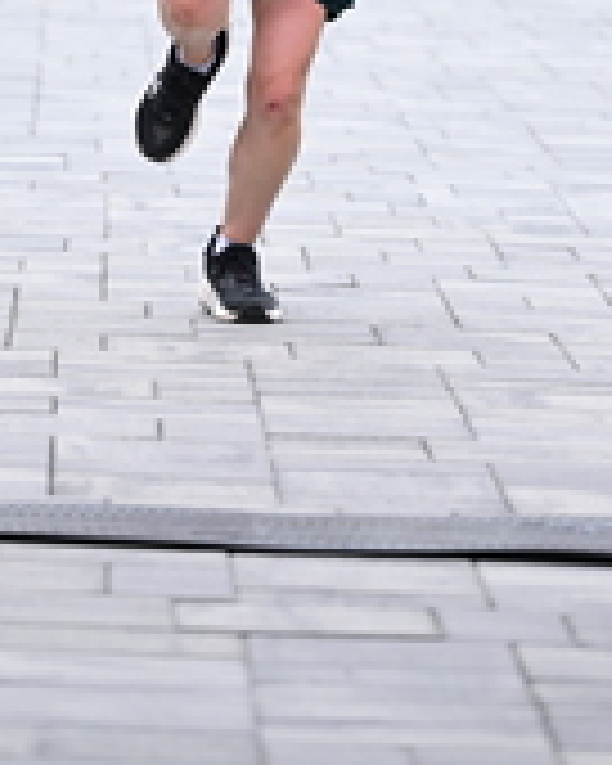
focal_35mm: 334
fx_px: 7562
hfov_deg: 4.6
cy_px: -432
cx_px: 245
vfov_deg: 5.7
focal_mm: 110
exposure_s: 1/2000
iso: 640
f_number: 2.8
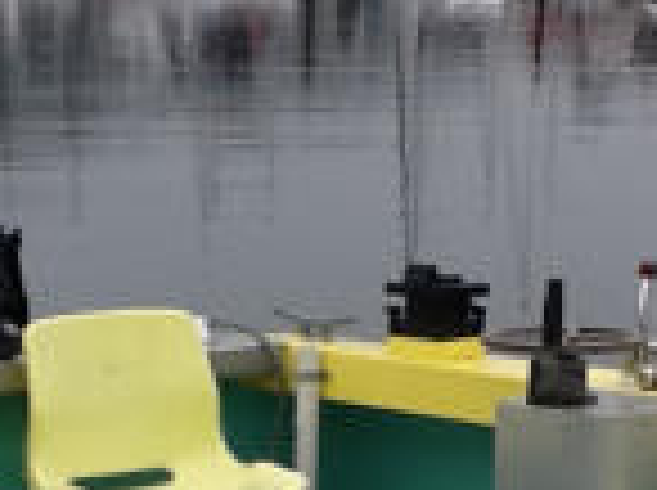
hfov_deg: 15.8
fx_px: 2369
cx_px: 306
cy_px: 627
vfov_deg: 11.5
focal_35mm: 125
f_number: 2.4
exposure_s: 1/557
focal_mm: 2.03
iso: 40
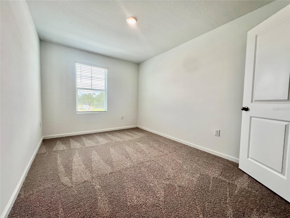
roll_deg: -1.3
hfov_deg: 106.2
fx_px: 109
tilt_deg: -3.4
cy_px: 109
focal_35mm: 13
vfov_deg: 89.9
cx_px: 145
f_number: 1.8
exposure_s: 1/120
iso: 50
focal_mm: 1.57
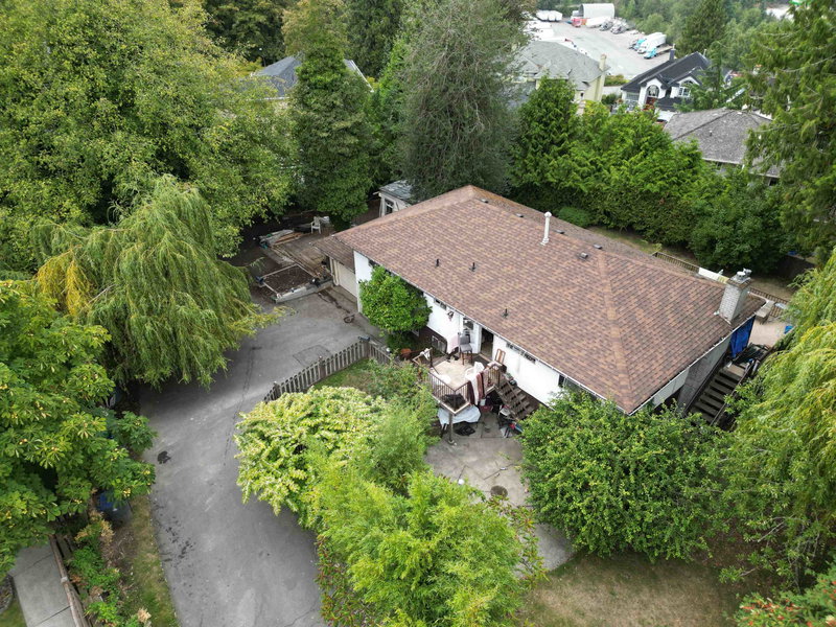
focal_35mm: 24
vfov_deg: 56.8
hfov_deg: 71.6
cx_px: 418
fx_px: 580
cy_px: 314
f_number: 1.7
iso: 100
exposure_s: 1/350
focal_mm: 6.72
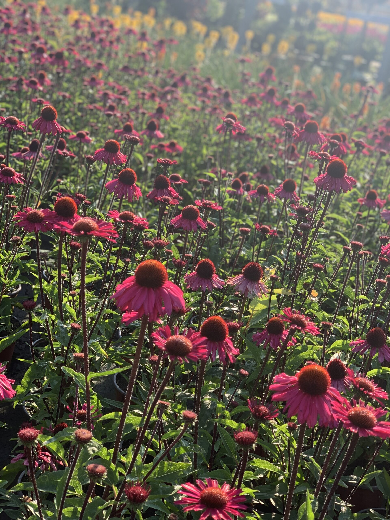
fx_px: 781
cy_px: 260
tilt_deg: -19.5
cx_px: 195
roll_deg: -10.7
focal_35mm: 52
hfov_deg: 28.0
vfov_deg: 36.8
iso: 16
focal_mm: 6
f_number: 2.4
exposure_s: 1/250
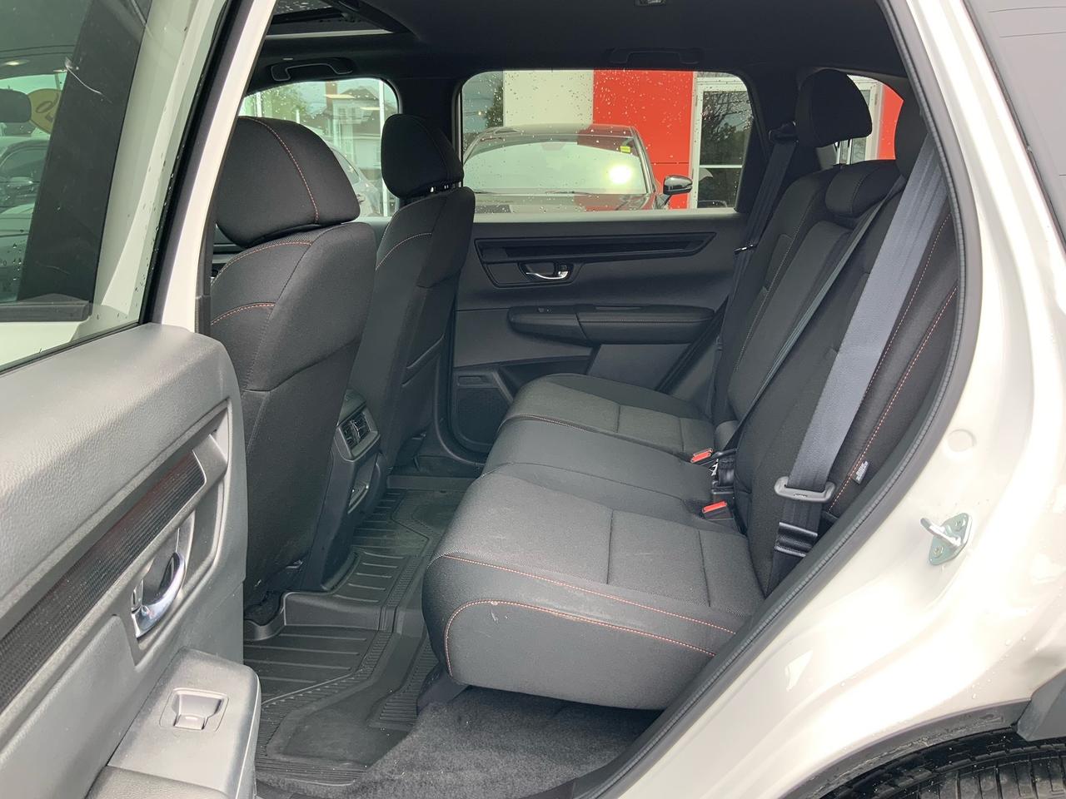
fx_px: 893
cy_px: 400
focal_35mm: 29
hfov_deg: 61.7
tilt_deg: -13.1
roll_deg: +0.4
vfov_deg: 48.2
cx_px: 533
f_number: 1.8
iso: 25
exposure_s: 1/122
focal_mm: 3
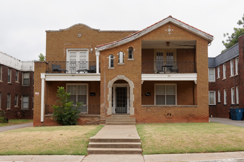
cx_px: 122
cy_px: 81
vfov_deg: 38.9
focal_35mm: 34
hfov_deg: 55.8
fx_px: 230
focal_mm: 34
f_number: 8
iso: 100
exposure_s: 1/100
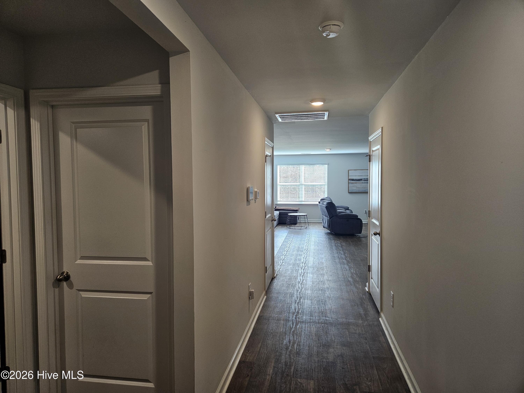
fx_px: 348
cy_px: 196
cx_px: 262
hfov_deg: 73.9
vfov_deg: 58.9
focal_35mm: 23
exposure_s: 1/120
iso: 125
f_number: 1.8
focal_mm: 5.4
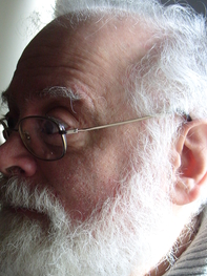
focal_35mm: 64
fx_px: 511
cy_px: 227
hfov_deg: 22.6
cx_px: 37
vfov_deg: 29.5
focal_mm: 7.8
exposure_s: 1/45
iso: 160
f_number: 2.8
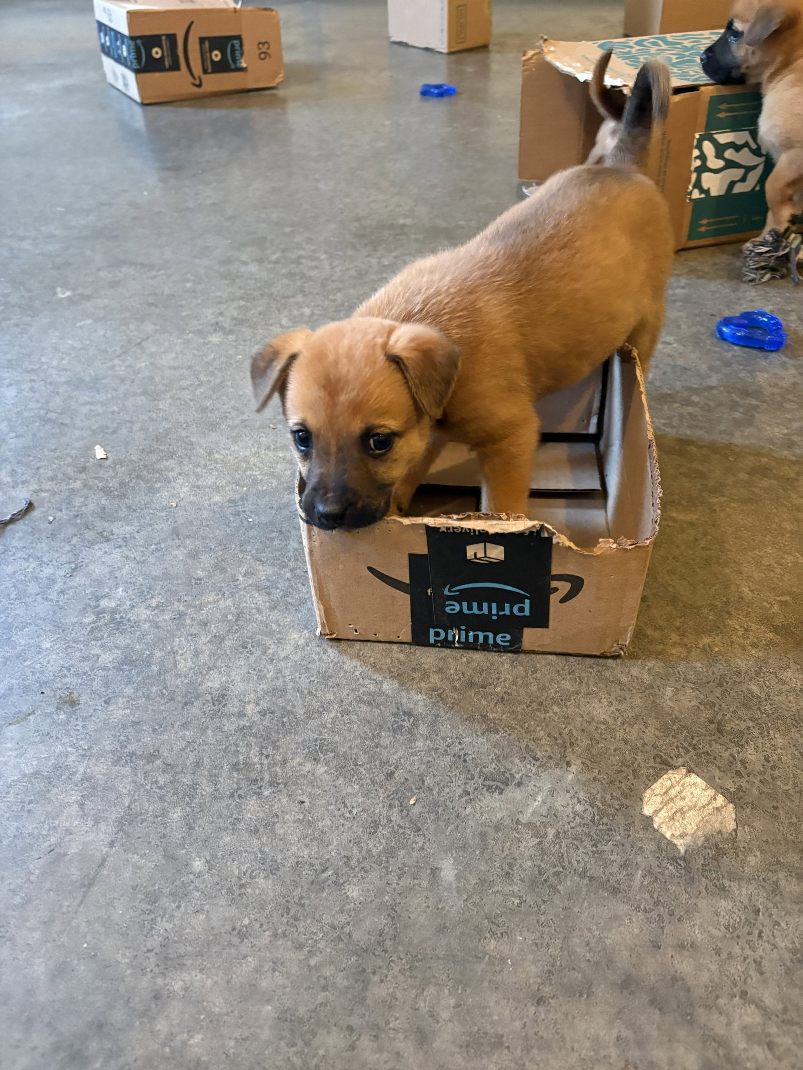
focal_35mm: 26
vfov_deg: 67.3
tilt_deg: -38.3
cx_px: 402
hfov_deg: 53.1
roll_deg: +1.0
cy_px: 535
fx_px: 804
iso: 640
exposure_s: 1/40
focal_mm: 5.96
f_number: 1.6
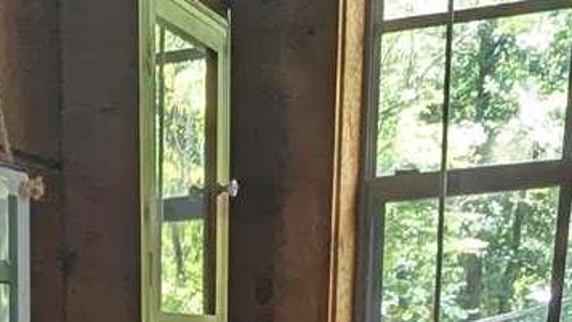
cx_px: 24
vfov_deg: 11.2
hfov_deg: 25.2
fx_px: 1229
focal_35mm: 81
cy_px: 883
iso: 73
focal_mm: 1.95
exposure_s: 1/60
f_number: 2.2
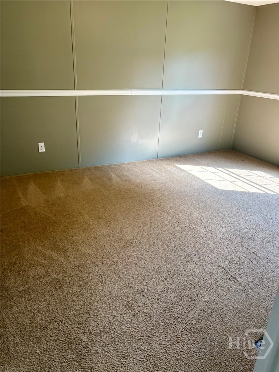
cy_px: 186
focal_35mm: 26
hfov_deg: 53.1
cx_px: 140
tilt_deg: -22.6
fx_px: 279
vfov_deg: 67.3
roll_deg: -2.8
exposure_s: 1/222
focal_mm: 5.96
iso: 125
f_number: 1.6
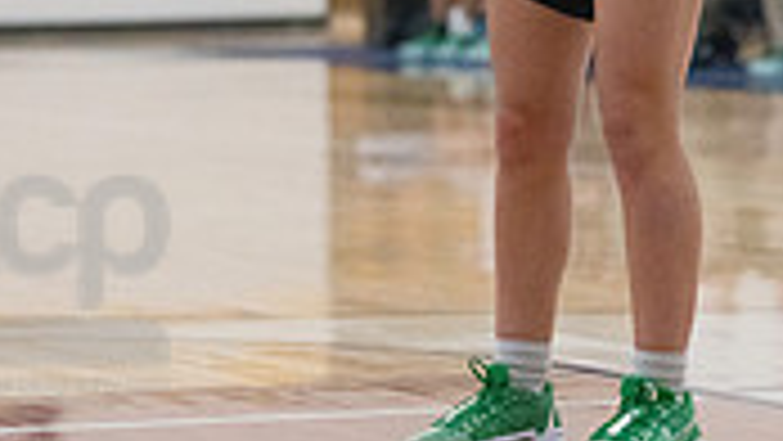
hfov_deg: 7.6
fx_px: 5919
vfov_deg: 4.2
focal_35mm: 285
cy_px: -216
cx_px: 558
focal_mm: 105
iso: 6400
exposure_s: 1/1600
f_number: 3.5
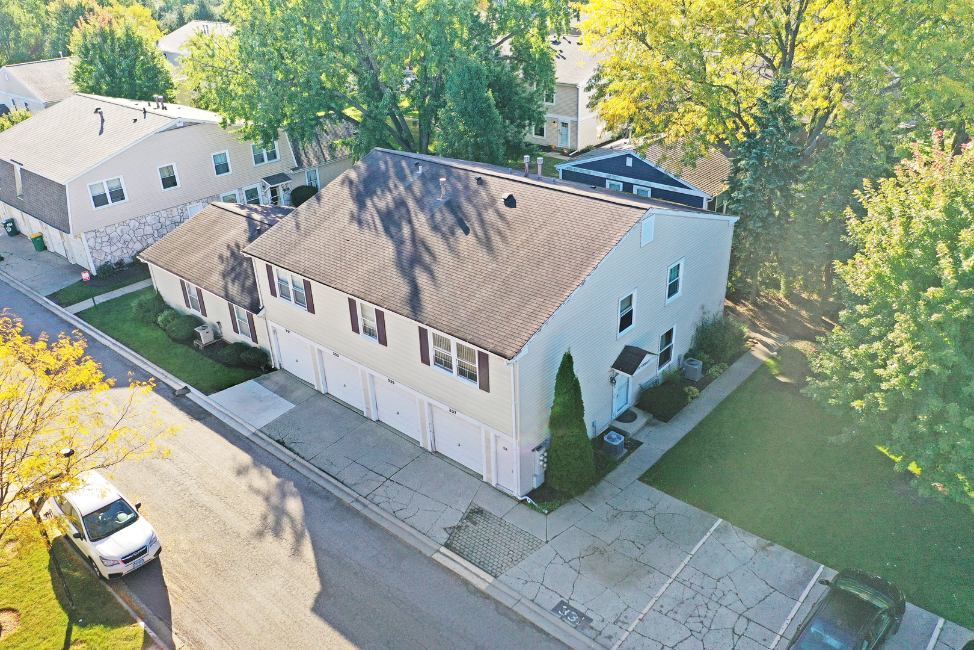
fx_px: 757
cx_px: 487
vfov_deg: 46.4
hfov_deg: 65.5
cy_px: 325
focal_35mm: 28
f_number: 4
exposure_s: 1/120
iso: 100
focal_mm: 10.26
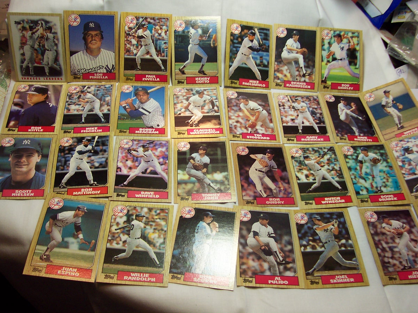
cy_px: 156
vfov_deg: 38.7
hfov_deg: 50.1
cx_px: 209
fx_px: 447
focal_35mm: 37
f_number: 2.8
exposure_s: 1/30
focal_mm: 5.6
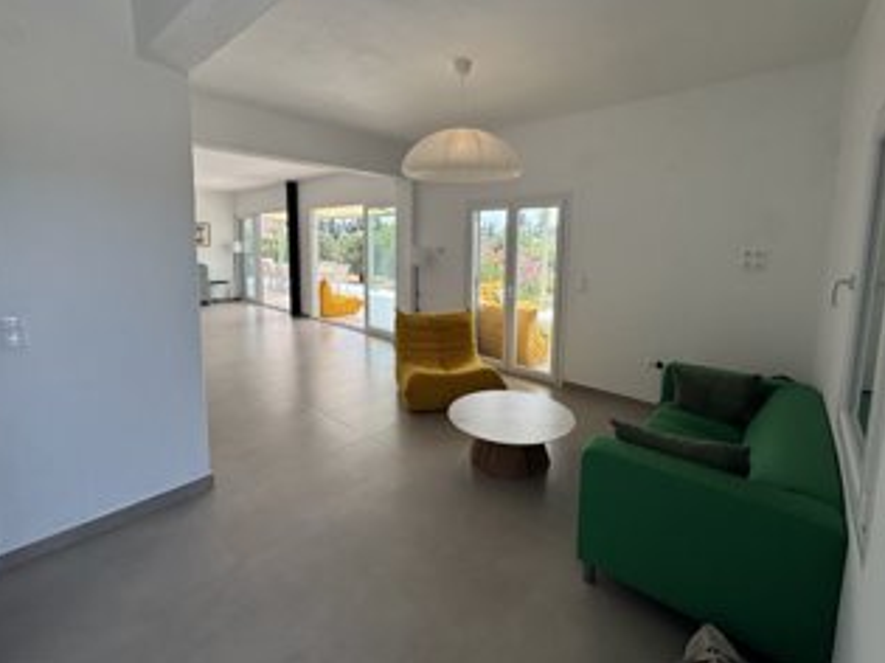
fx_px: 409
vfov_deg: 77.7
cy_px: 287
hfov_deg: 94.5
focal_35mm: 16
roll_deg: -0.3
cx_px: 447
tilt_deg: -6.6
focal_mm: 2.22
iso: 40
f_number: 2.2
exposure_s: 1/309
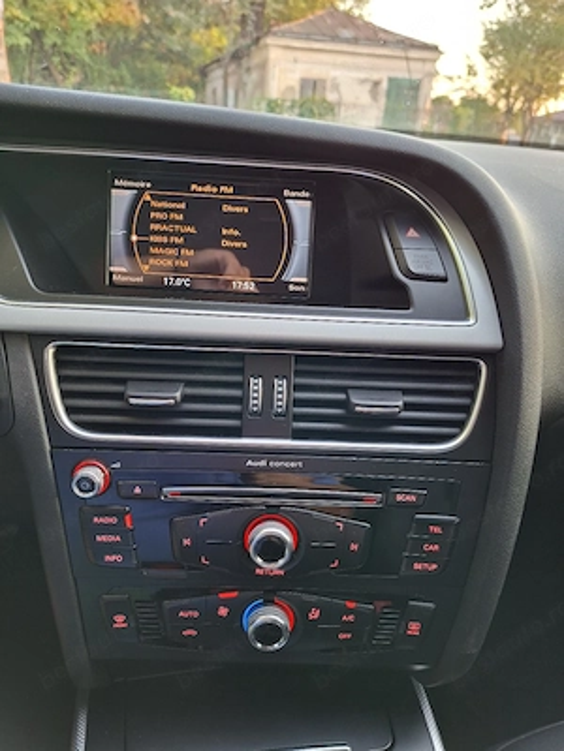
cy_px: 376
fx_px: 500
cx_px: 282
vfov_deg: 73.9
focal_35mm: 23
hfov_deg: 58.9
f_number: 1.8
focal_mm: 5.54
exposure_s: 1/50
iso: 320
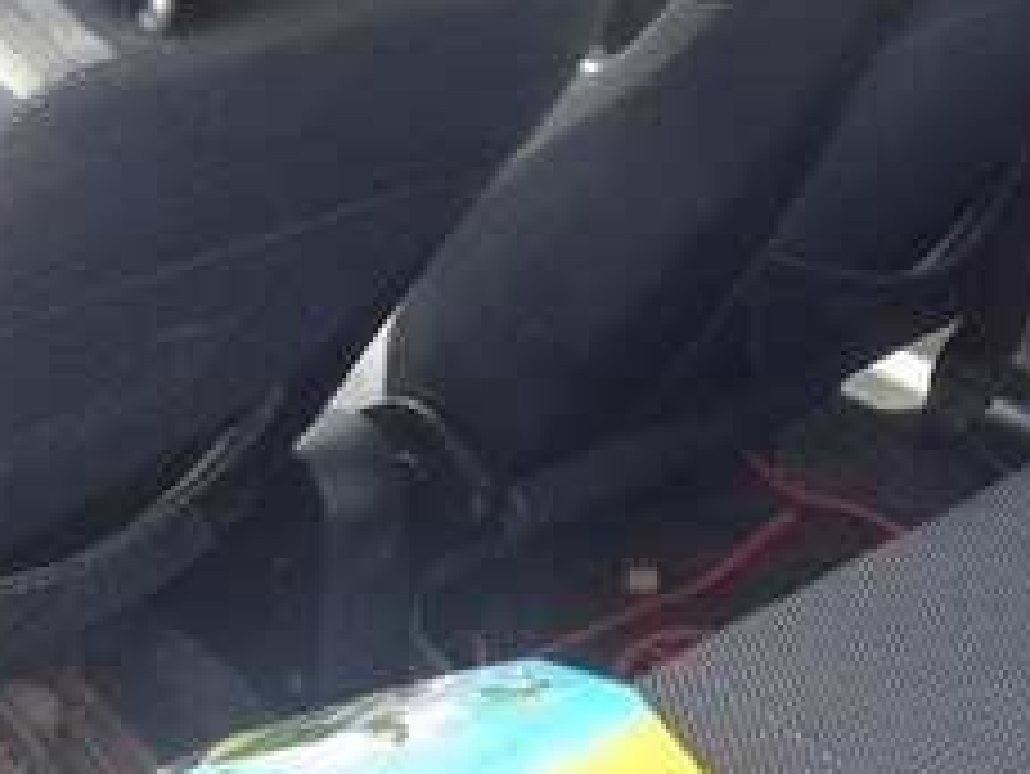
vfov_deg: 15.2
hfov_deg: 20.5
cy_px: -92
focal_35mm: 95
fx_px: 2828
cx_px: 274
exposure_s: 1/120
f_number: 2.4
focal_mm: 4.12
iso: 50
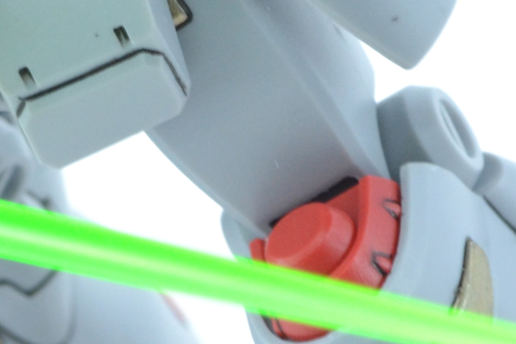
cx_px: -164
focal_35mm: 303
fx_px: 4343
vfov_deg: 4.5
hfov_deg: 6.7
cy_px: -249
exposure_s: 1/40
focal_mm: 42
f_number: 10
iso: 800
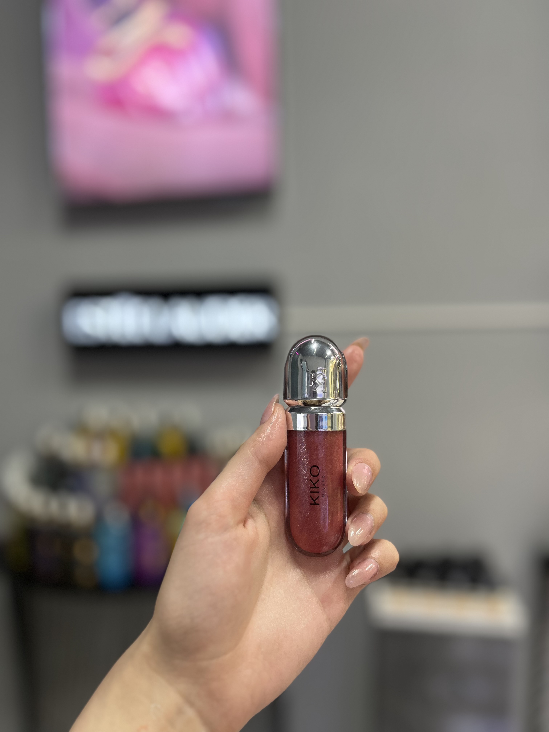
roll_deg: +0.5
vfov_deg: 67.3
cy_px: 366
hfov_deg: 53.1
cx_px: 274
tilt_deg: -3.7
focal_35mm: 26
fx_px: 550
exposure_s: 1/50
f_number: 1.6
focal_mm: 5.1
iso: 80
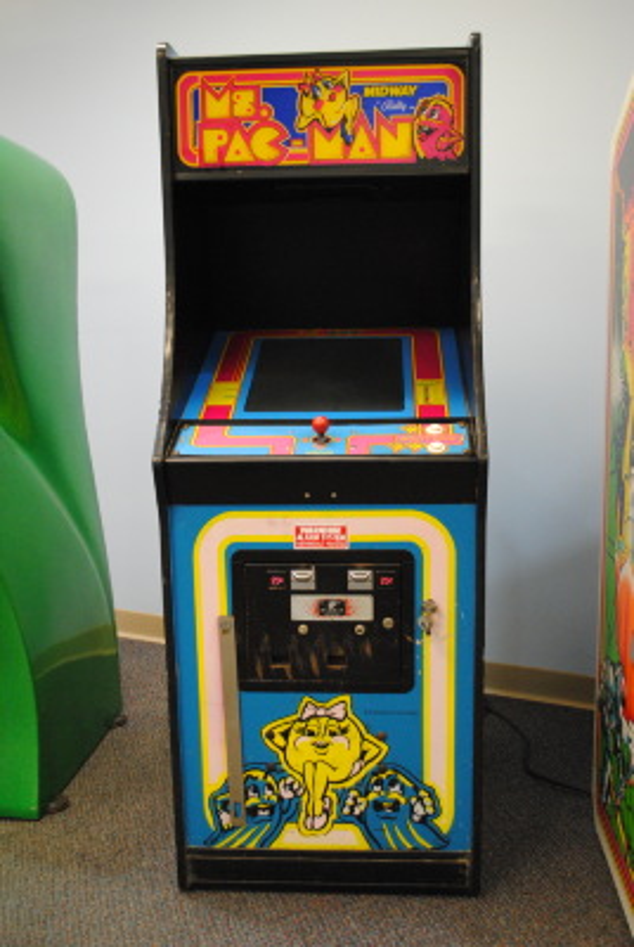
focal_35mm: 39
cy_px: 474
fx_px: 1027
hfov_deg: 34.3
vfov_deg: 49.5
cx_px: 317
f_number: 4.2
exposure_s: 1/30
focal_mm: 26
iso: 1000
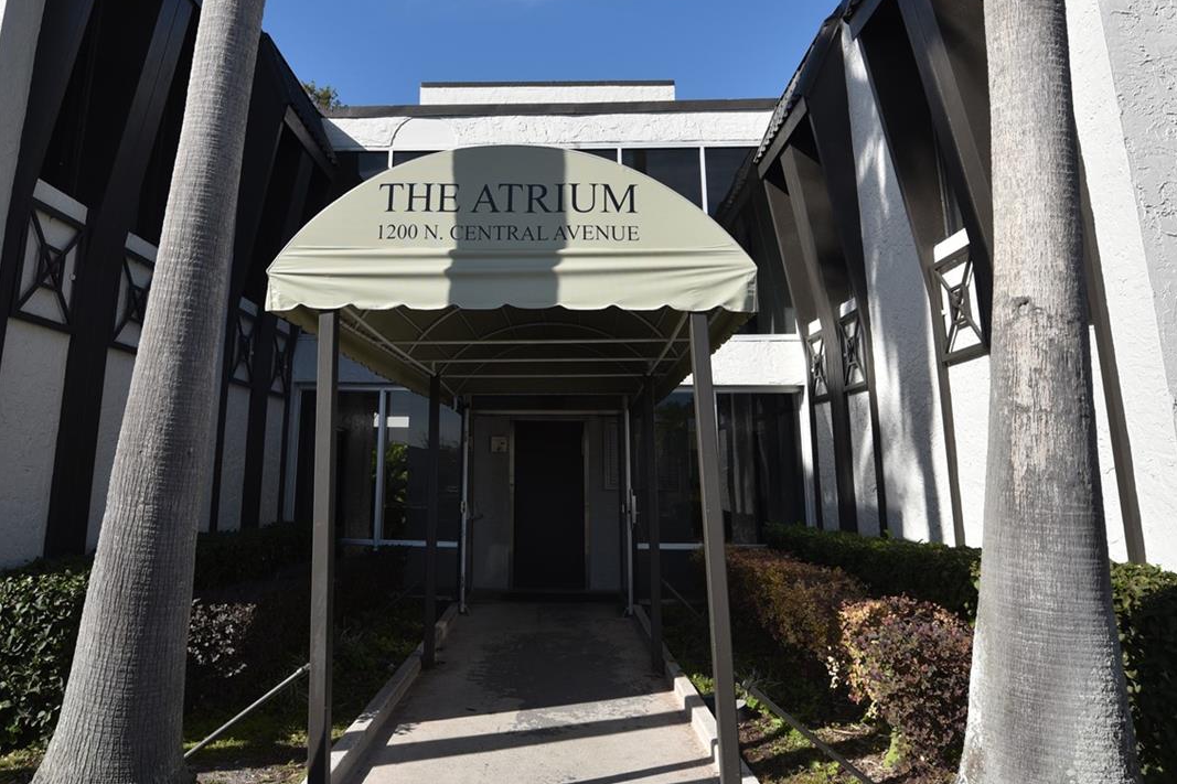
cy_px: 225
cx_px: 492
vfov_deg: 46.7
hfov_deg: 67.0
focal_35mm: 27
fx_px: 883
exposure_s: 1/400
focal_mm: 18
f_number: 10
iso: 200
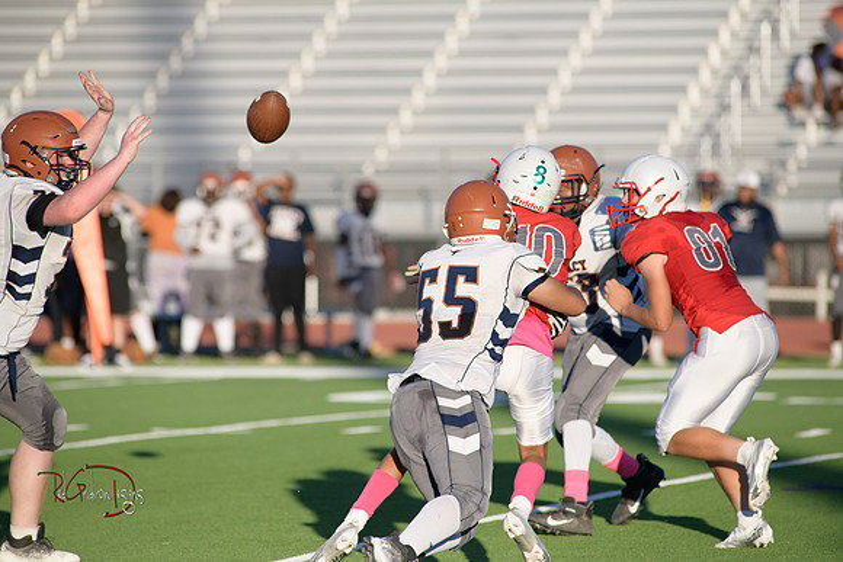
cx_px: 422
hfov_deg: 6.9
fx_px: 7026
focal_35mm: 300
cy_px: 281
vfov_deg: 4.6
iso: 1000
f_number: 5
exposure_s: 1/8000
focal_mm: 300
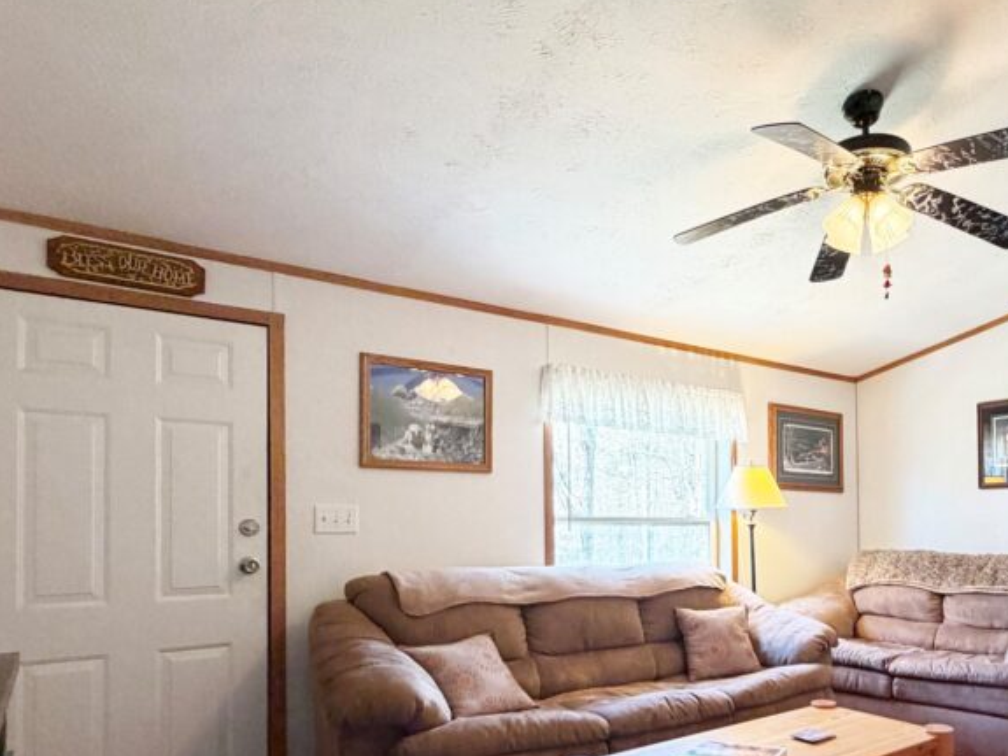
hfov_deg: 64.8
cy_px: 510
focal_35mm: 26
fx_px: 757
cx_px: 706
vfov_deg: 51.9
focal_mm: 2.22
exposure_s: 1/60
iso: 250
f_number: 2.2
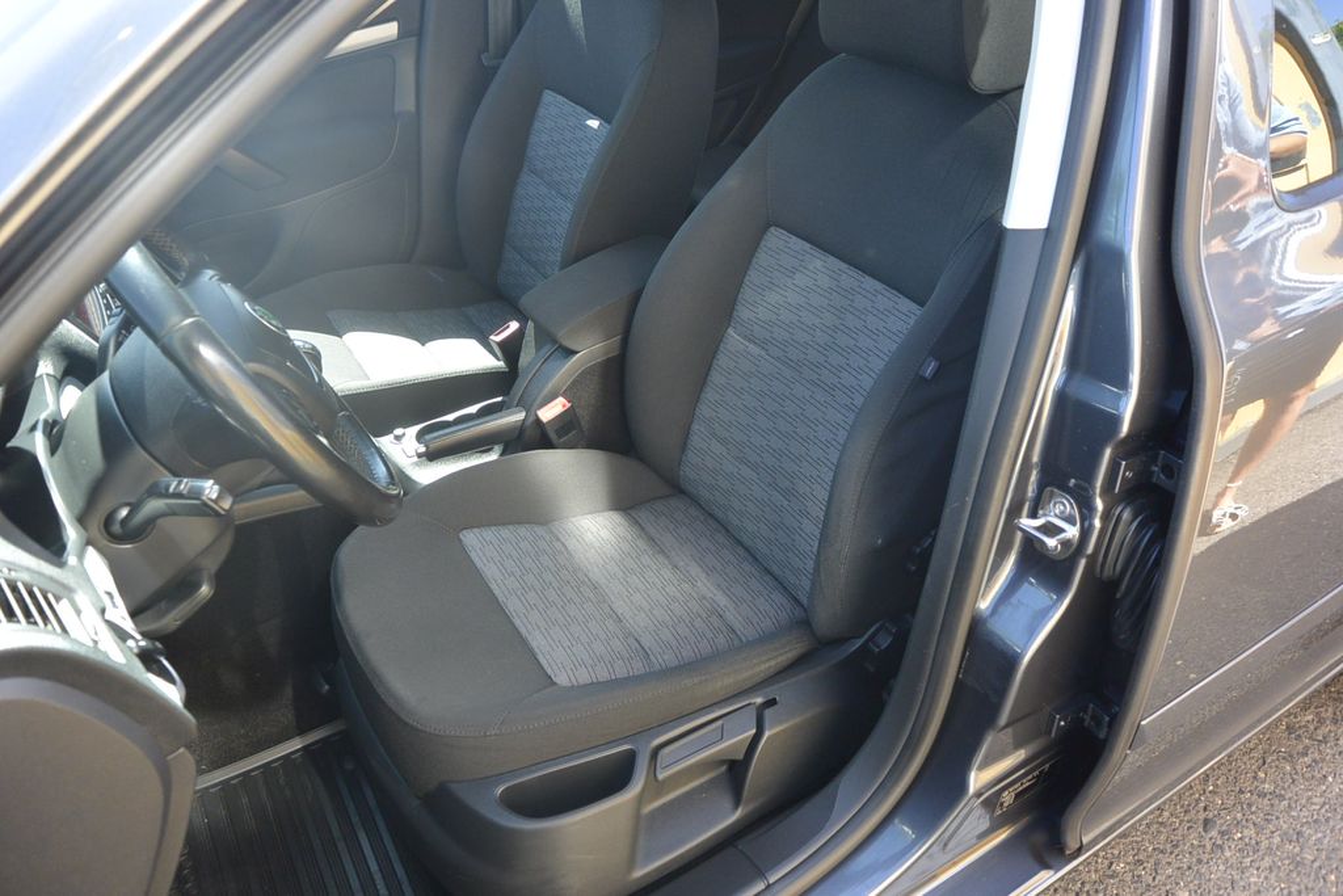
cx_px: 672
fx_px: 1007
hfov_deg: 67.4
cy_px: 448
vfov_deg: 47.9
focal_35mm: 27
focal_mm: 10
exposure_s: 1/160
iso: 200
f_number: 3.5
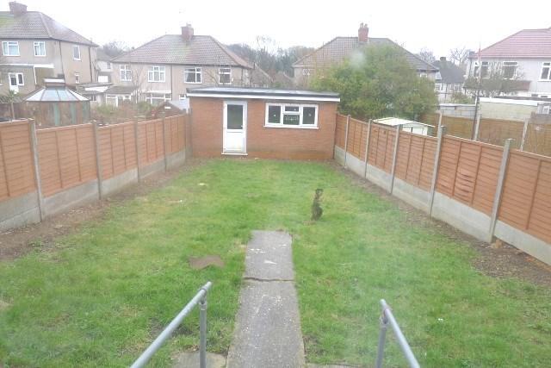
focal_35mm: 24
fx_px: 367
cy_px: 184
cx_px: 276
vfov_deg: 53.2
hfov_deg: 73.7
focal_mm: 5.1
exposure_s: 1/125
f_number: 2.2
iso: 80
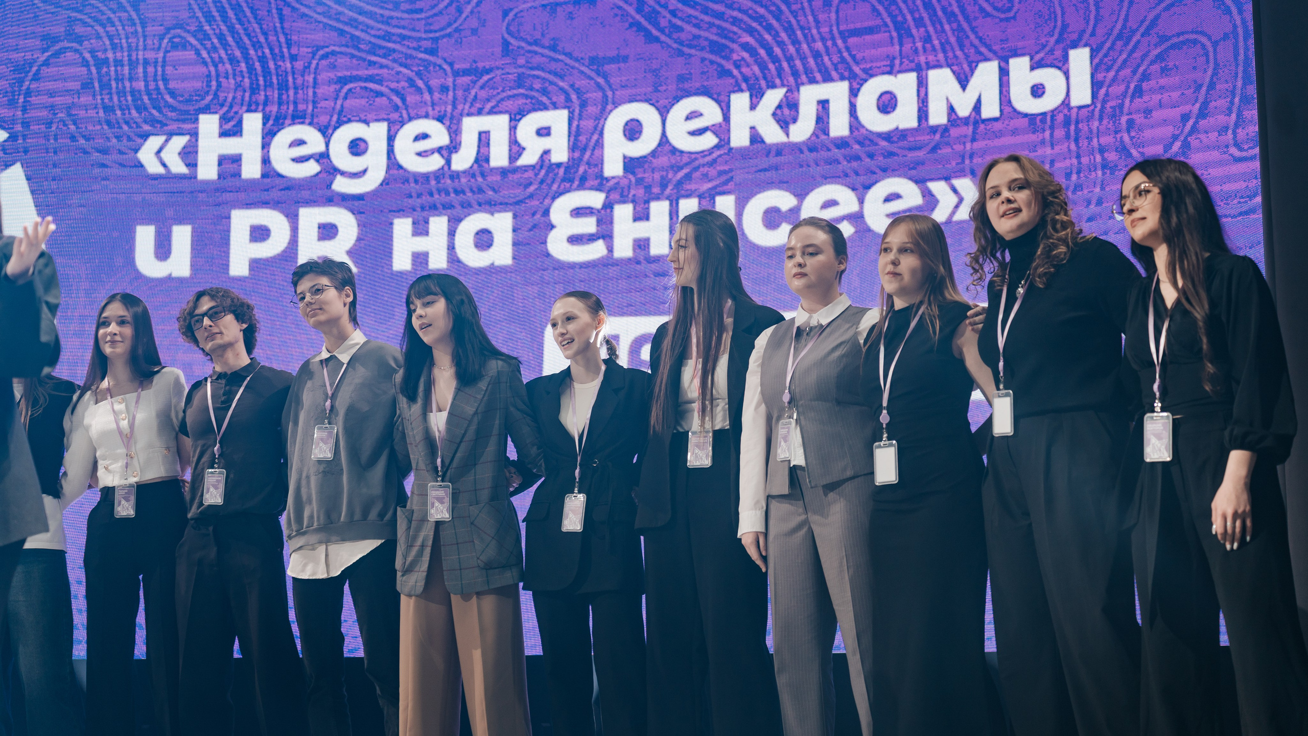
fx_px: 2434
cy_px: 305
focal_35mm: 70
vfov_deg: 17.2
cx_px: 654
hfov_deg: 30.1
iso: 200
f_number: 2.8
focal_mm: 67
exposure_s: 1/160
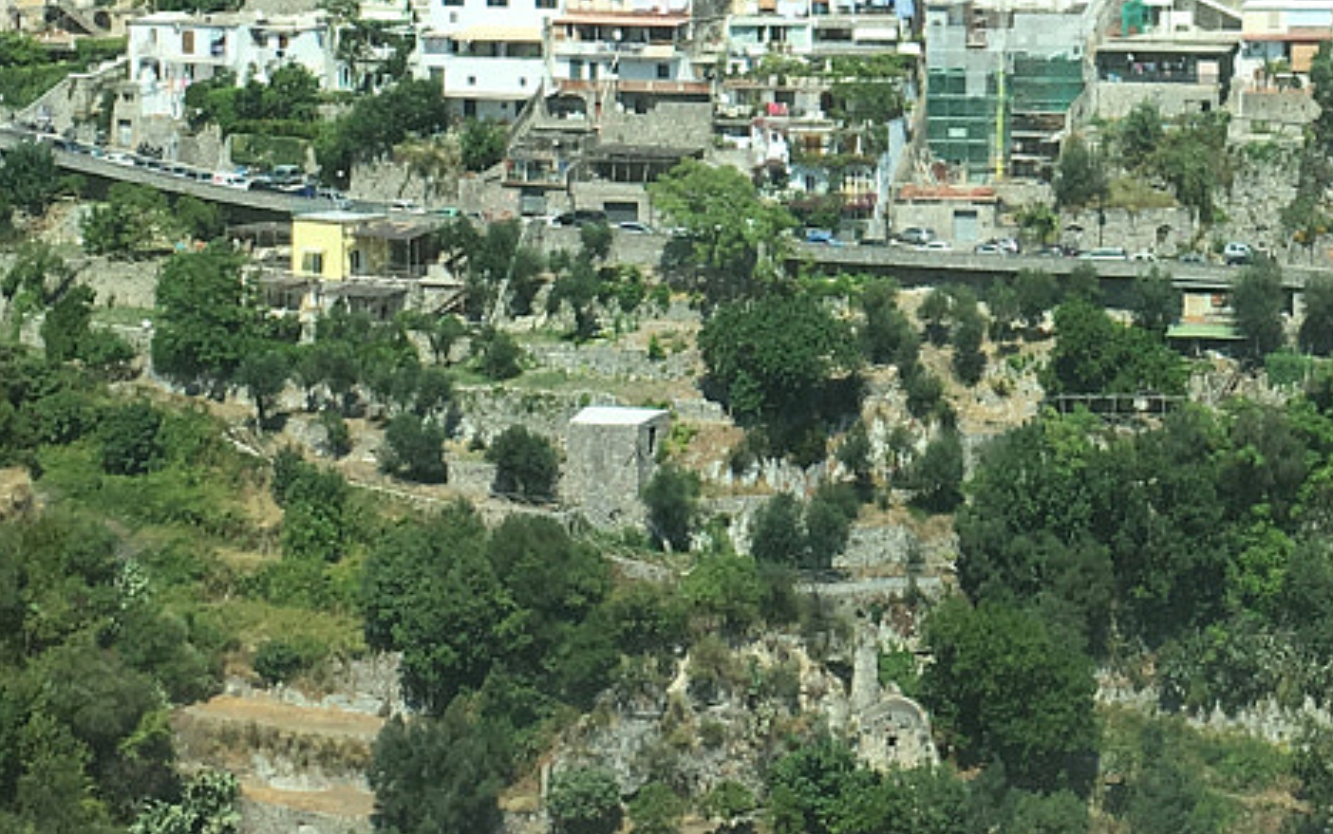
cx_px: 1193
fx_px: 3816
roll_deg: +4.7
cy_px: -222
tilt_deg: +5.0
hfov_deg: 19.5
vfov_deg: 12.1
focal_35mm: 105
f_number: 2.2
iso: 25
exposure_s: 1/1026
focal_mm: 4.15
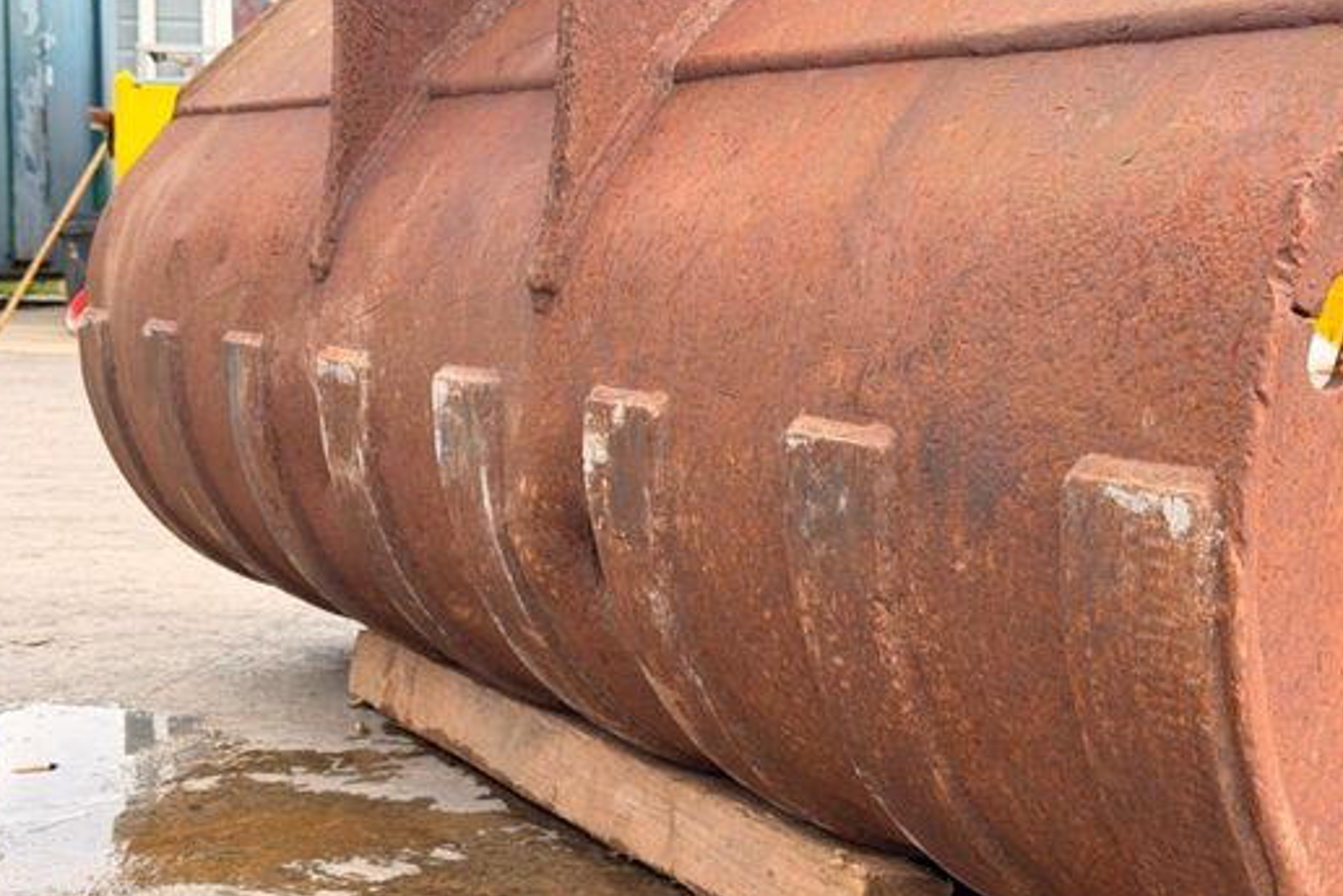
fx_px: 2164
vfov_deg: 23.4
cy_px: 511
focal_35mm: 58
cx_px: 750
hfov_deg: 34.4
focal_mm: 6.76
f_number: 1.78
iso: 80
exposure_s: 1/669
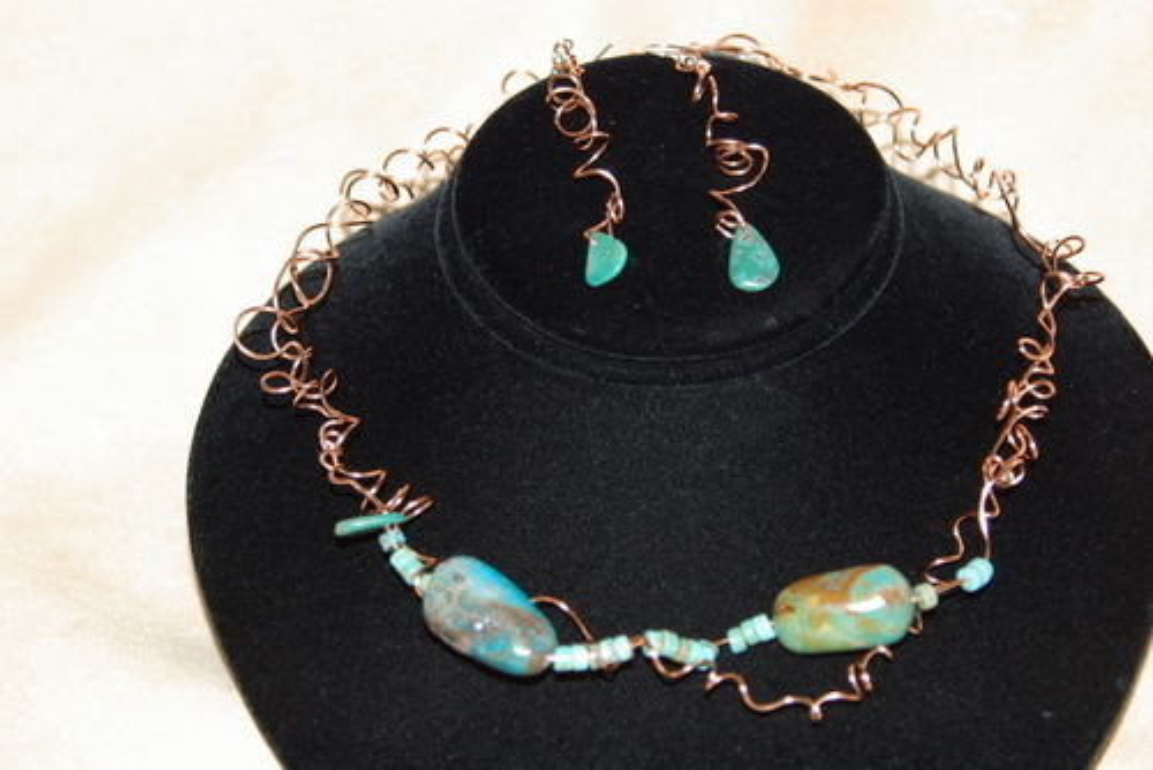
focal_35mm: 120
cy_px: 385
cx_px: 576
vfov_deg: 11.4
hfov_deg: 17.1
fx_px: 3845
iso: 100
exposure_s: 1/90
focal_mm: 80
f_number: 5.6
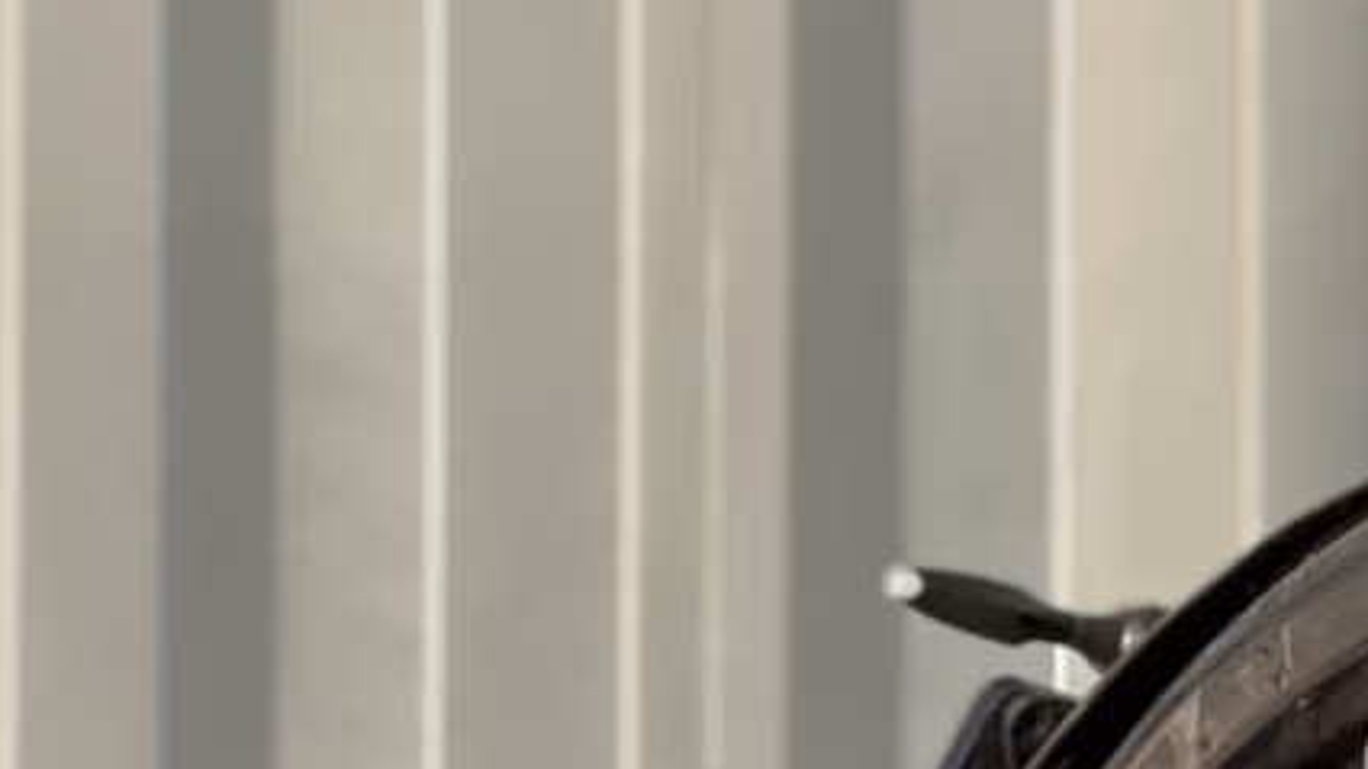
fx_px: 23830
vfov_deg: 1.8
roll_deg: +0.4
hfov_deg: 3.2
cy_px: 283
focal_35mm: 657
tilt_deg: +5.3
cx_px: 3740
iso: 50
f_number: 2.8
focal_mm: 16.89
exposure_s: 1/596
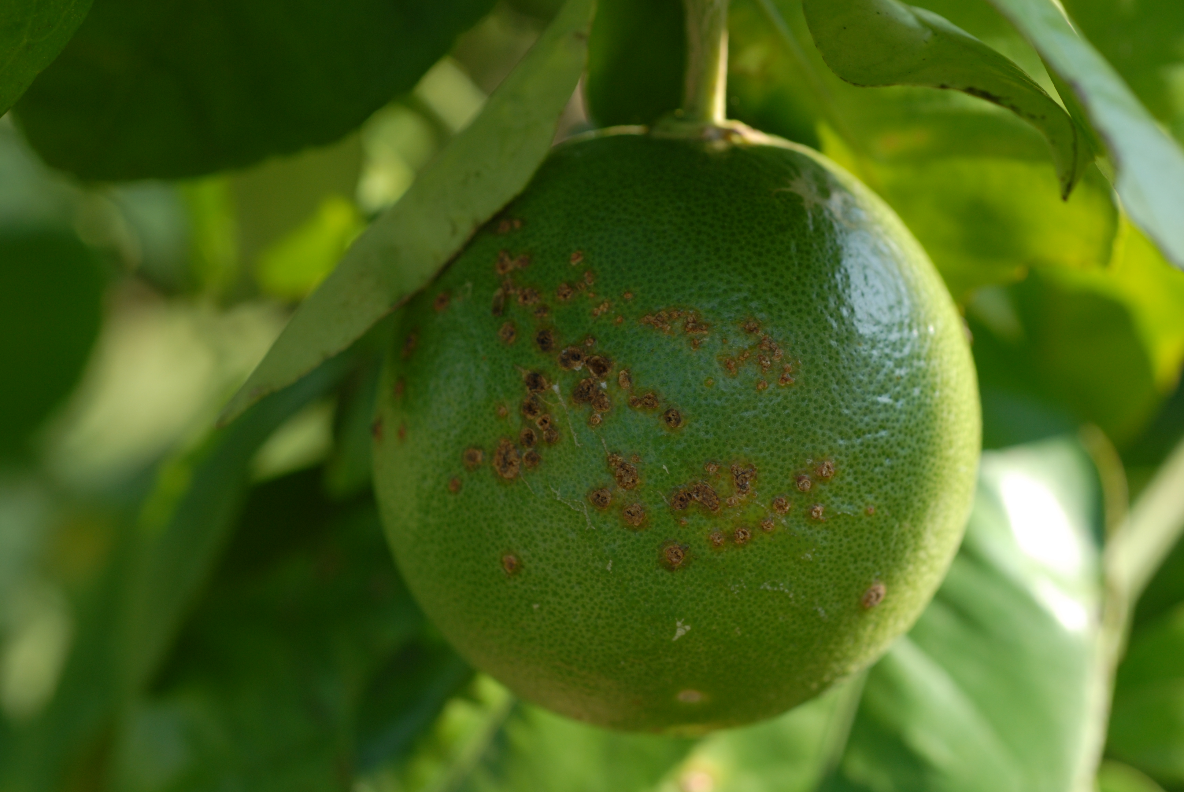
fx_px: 2964
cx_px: 592
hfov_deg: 22.6
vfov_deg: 15.2
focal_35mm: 90
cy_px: 396
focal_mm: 60
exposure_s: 1/160
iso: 200
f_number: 6.3
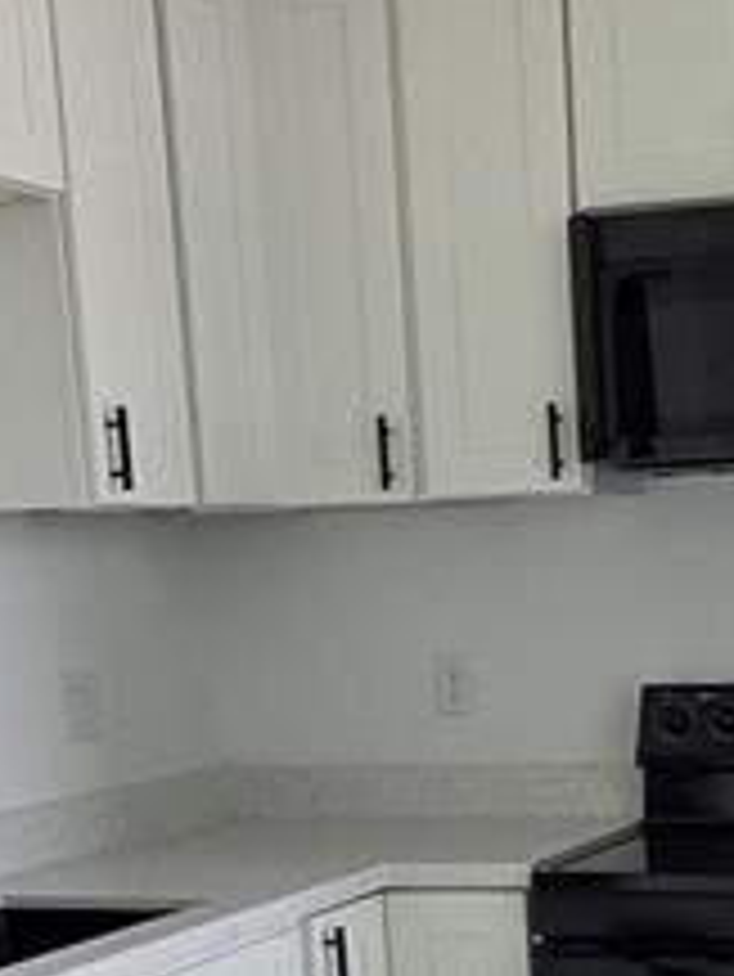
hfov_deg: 20.0
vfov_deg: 25.1
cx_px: 680
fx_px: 2034
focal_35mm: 72
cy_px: 1070
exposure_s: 1/120
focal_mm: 2.2
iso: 80
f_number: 2.2
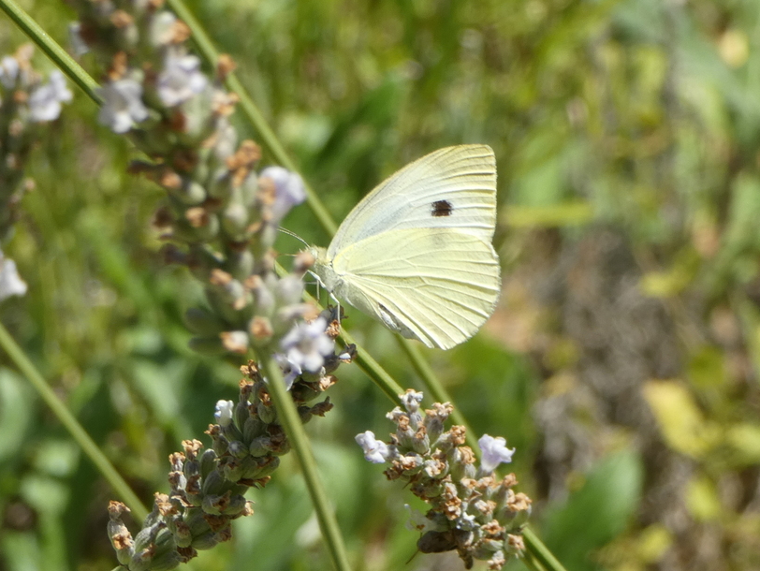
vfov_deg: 8.8
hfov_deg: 11.8
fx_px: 3691
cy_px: 296
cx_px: 387
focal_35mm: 168
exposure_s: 1/125
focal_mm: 28.8
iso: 80
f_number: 5.4
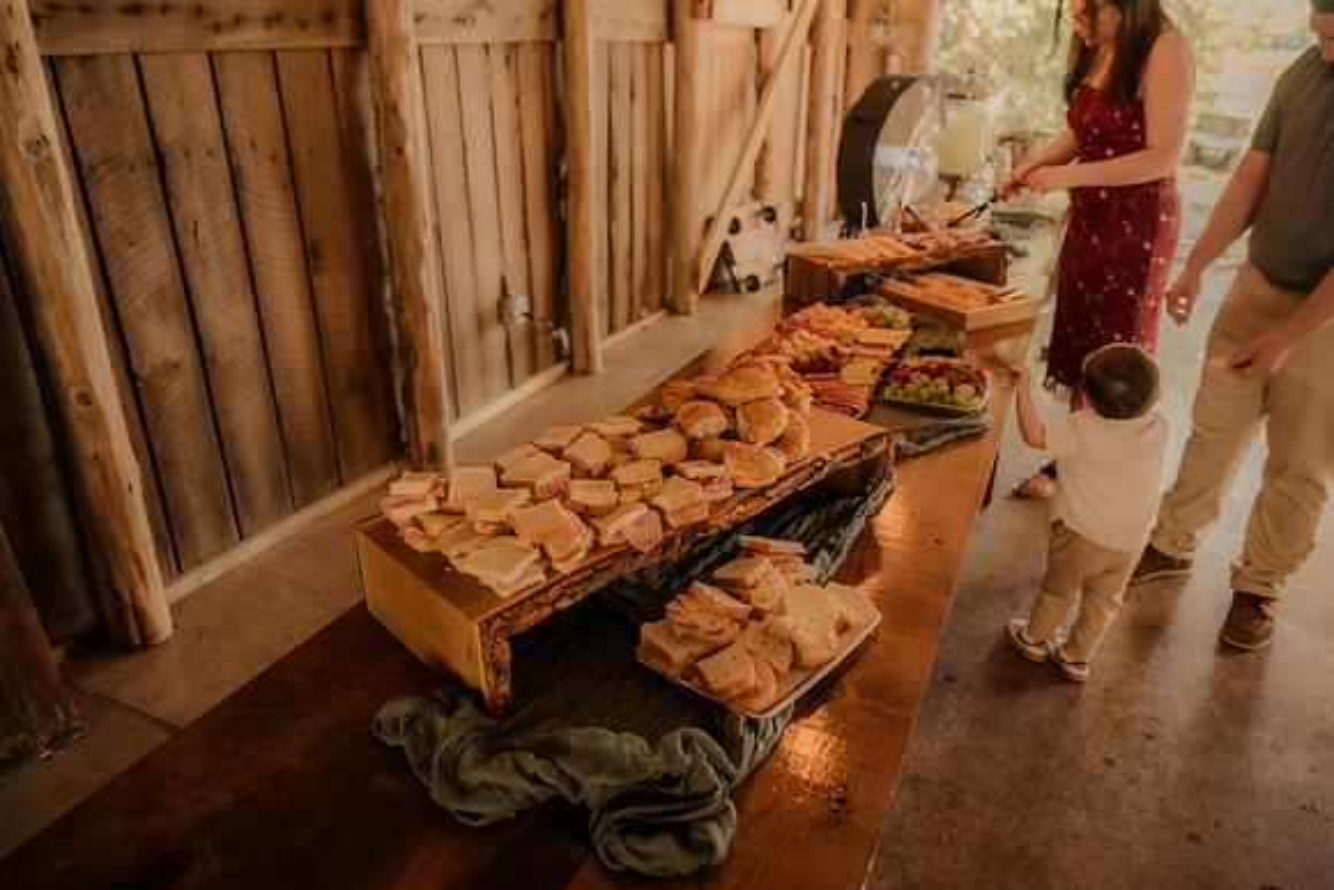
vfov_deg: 50.4
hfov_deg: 70.4
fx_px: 945
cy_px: 445
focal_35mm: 26
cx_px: 667
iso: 400
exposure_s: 1/125
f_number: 2.8
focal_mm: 25.5
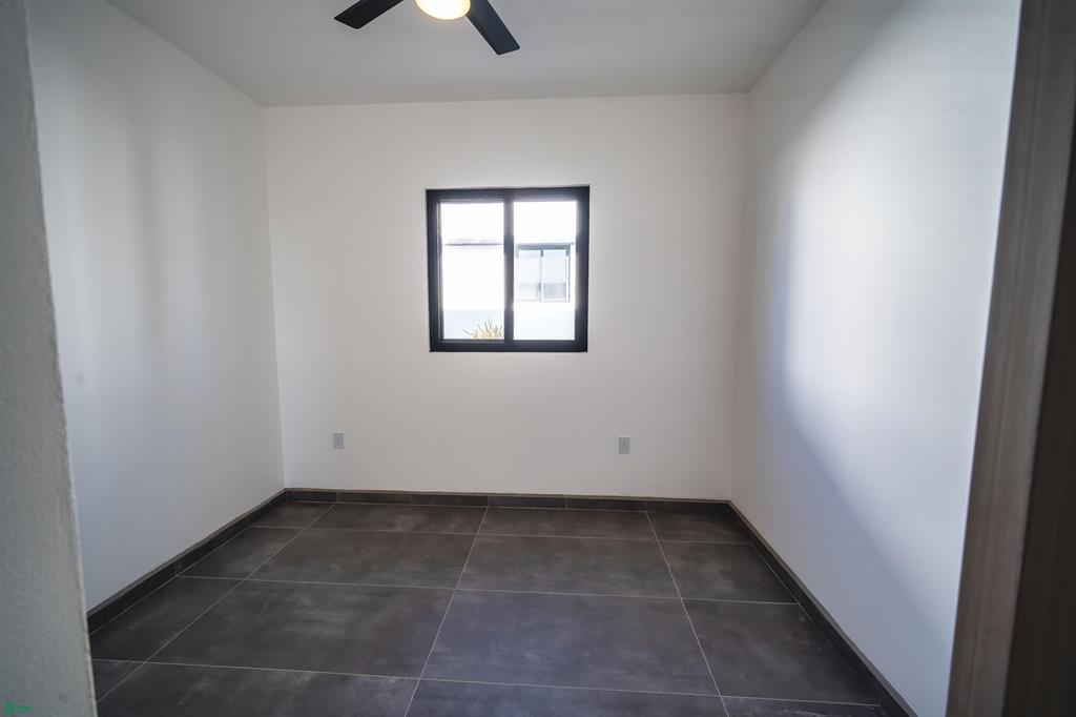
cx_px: 538
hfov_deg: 104.3
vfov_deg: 81.2
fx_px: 418
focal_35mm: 14
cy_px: 358
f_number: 5.6
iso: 250
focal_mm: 14
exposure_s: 1/45
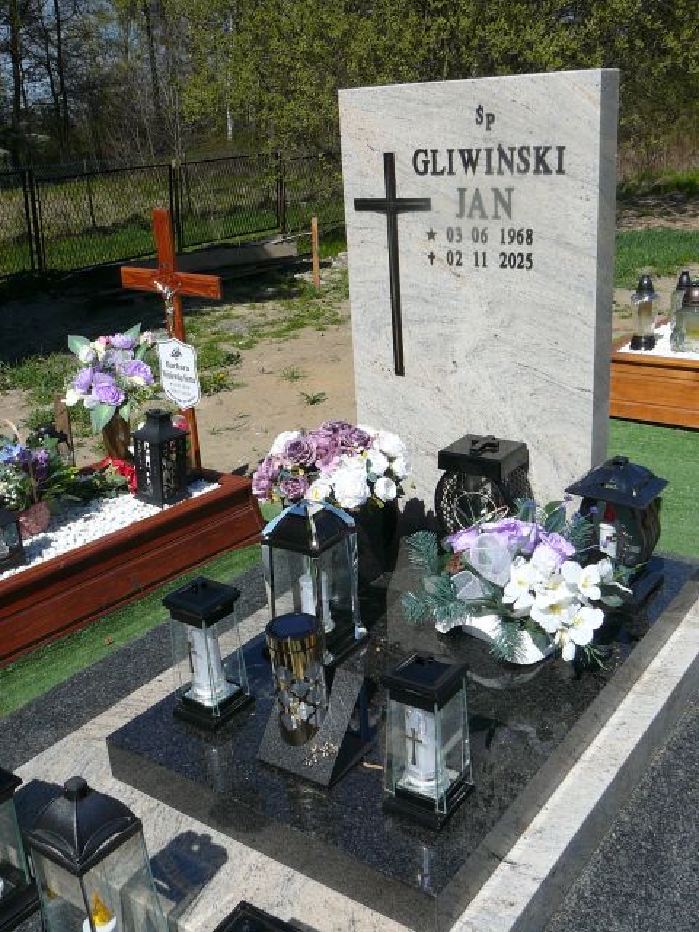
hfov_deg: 40.7
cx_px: 350
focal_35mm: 35
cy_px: 466
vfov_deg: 52.6
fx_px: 942
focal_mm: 5.2
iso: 80
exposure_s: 1/640
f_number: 5
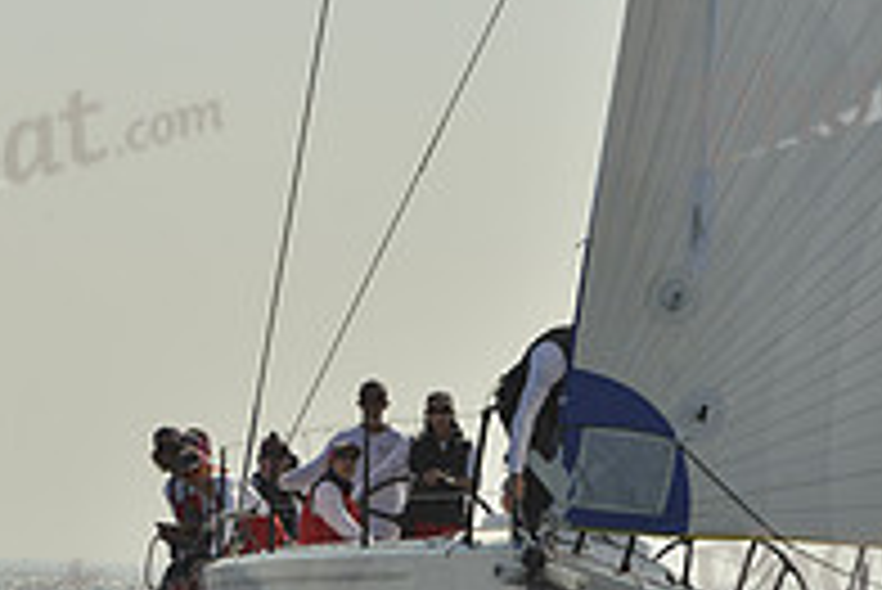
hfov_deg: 6.6
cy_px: 349
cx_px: 459
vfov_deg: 4.4
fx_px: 7600
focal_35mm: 310
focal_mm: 105
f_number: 6.3
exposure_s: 1/2500
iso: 200
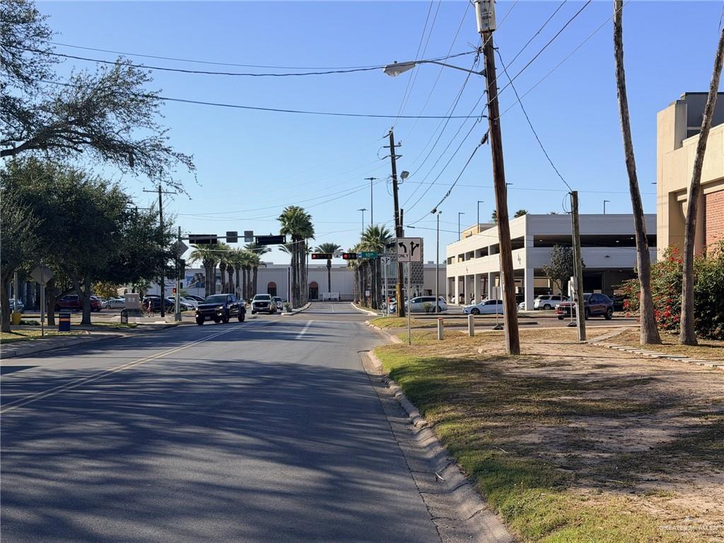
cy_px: 272
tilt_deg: -0.3
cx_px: 362
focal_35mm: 48
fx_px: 1004
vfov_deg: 30.3
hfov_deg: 39.7
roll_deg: -0.1
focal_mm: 6.76
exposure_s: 1/5587
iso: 64
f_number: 1.78
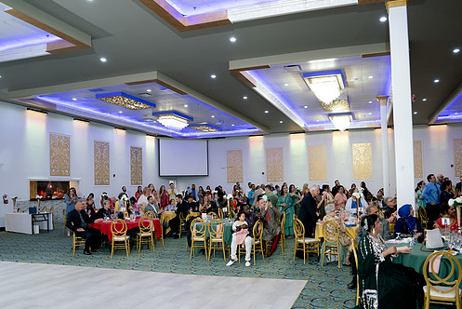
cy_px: 177
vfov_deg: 46.3
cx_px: 262
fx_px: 360
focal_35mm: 28
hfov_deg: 65.2
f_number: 3.2
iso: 1000
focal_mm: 24
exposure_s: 1/125
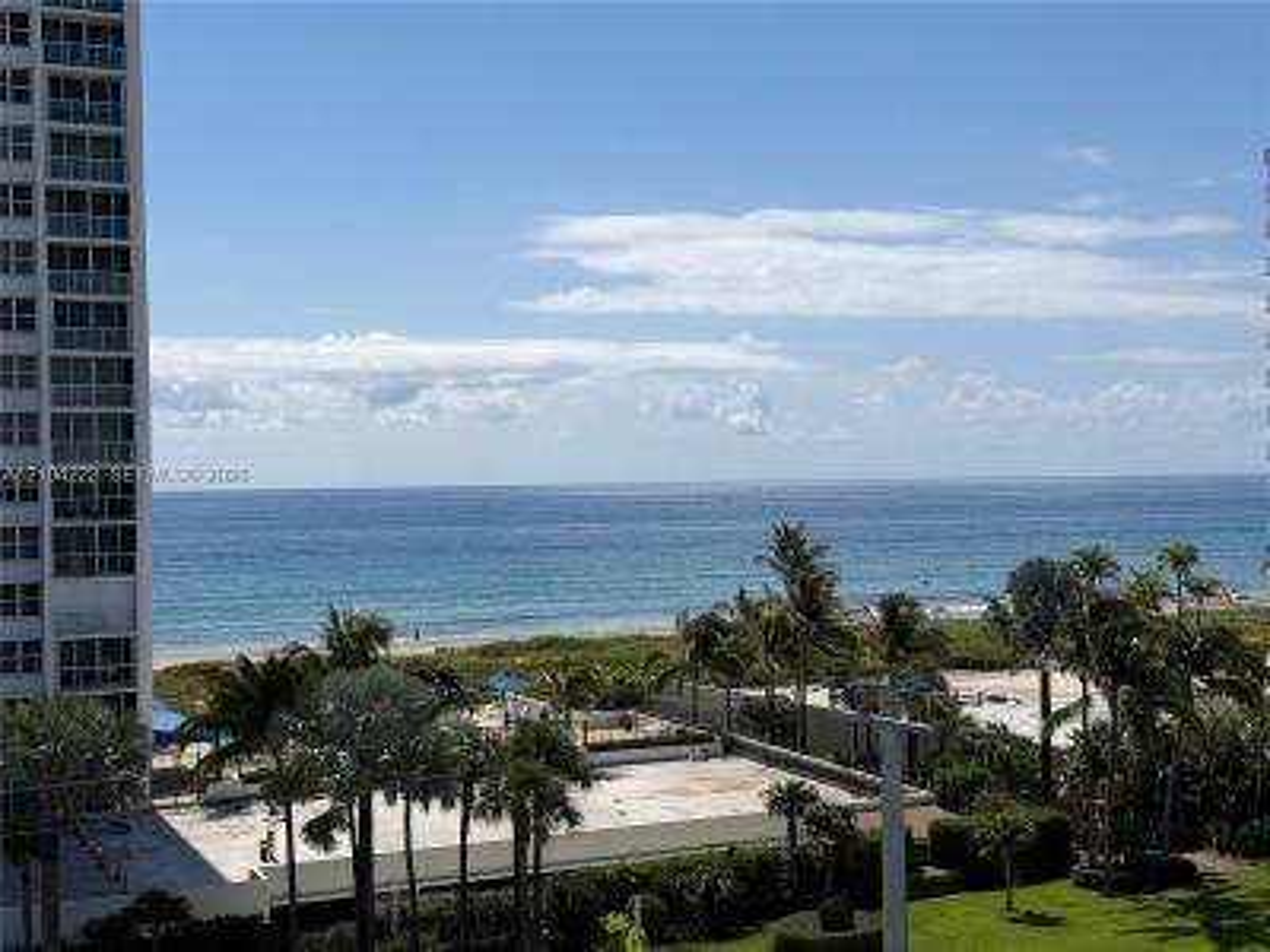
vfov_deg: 30.3
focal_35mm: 48
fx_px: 1761
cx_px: 635
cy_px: 476
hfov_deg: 39.7
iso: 64
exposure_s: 1/13333
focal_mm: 6.76
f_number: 1.78
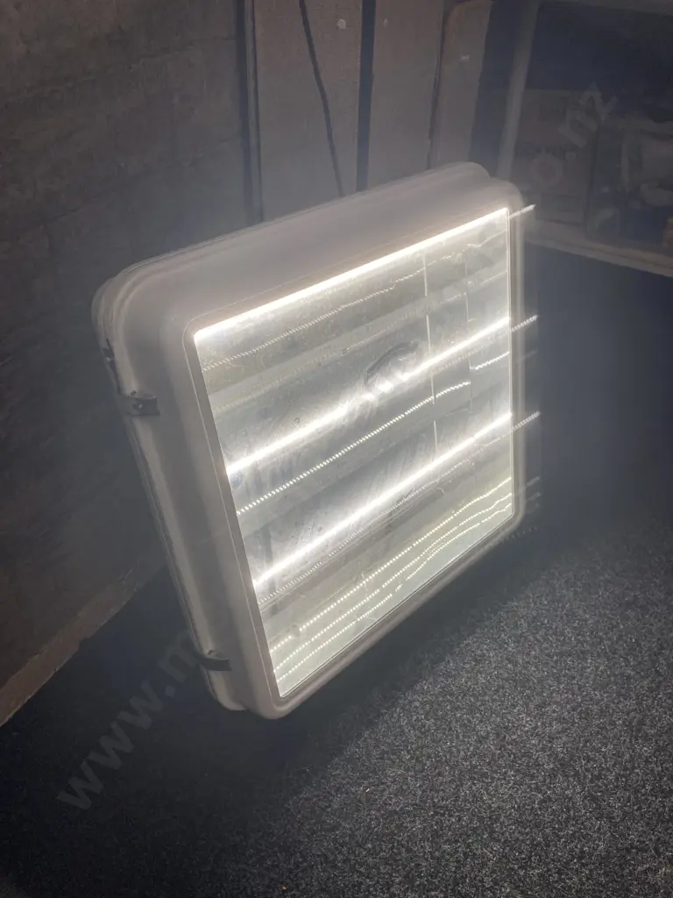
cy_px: 449
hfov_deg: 49.7
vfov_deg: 63.4
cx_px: 336
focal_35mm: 28
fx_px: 726
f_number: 1.8
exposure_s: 1/484
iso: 20
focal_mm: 3.99
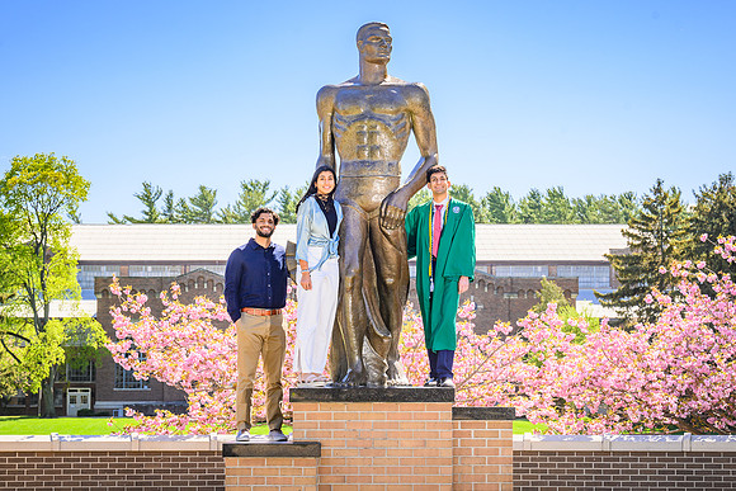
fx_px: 1889
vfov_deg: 14.8
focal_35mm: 92
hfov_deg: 22.0
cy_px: 224
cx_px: 368
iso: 64
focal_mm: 79
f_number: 8
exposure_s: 1/200
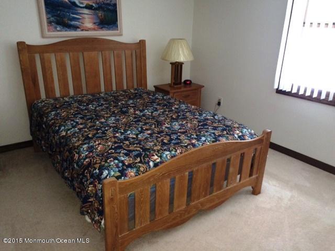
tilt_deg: -20.7
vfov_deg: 48.2
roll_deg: -1.6
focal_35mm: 29
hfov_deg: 61.7
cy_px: 126
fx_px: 281
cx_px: 168
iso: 125
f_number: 2.2
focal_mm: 4.15
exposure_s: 1/16
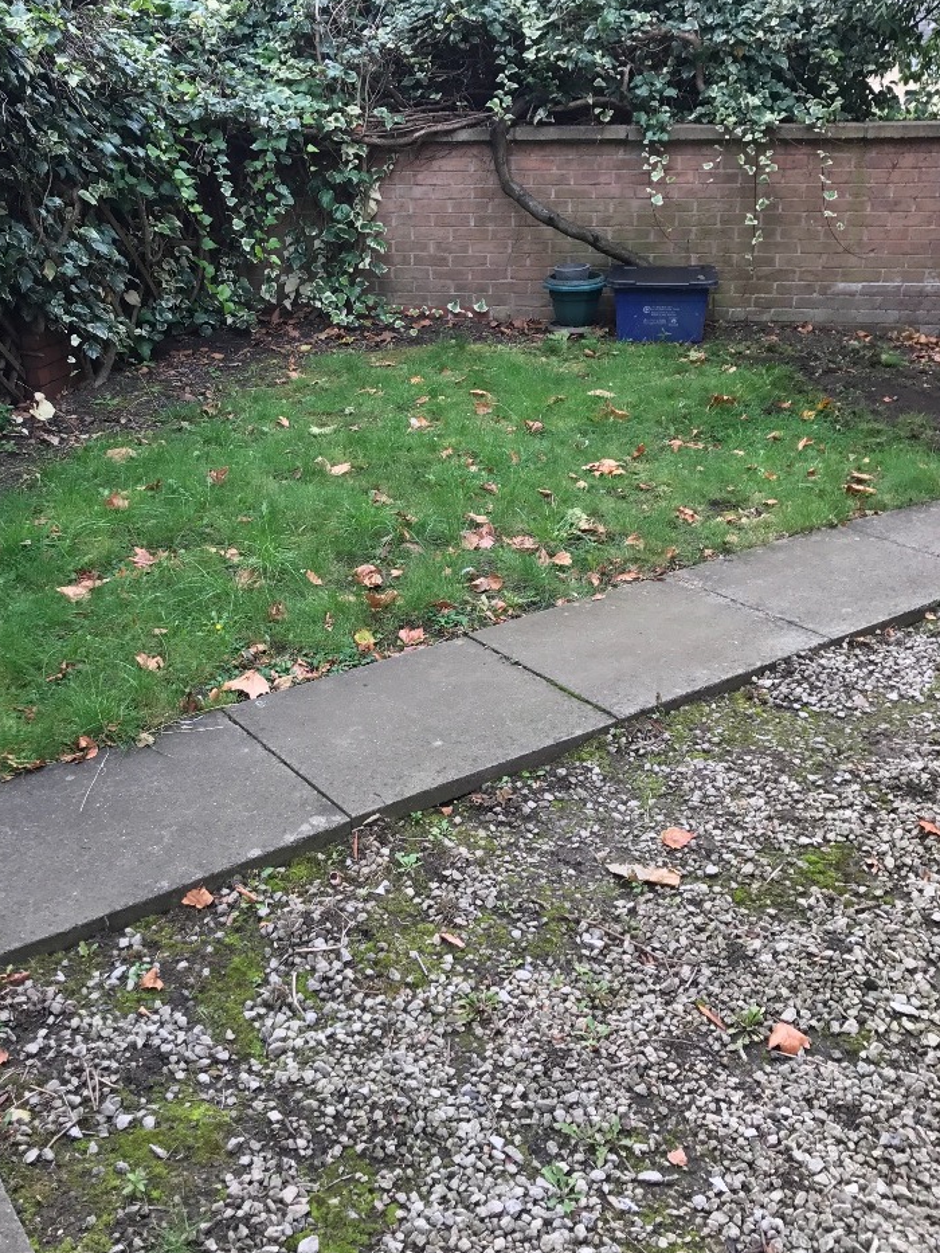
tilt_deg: -20.0
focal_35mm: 36
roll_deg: +1.4
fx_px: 1303
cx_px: 364
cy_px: 553
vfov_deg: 51.2
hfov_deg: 39.5
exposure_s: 1/100
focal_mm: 3.99
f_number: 1.8
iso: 20
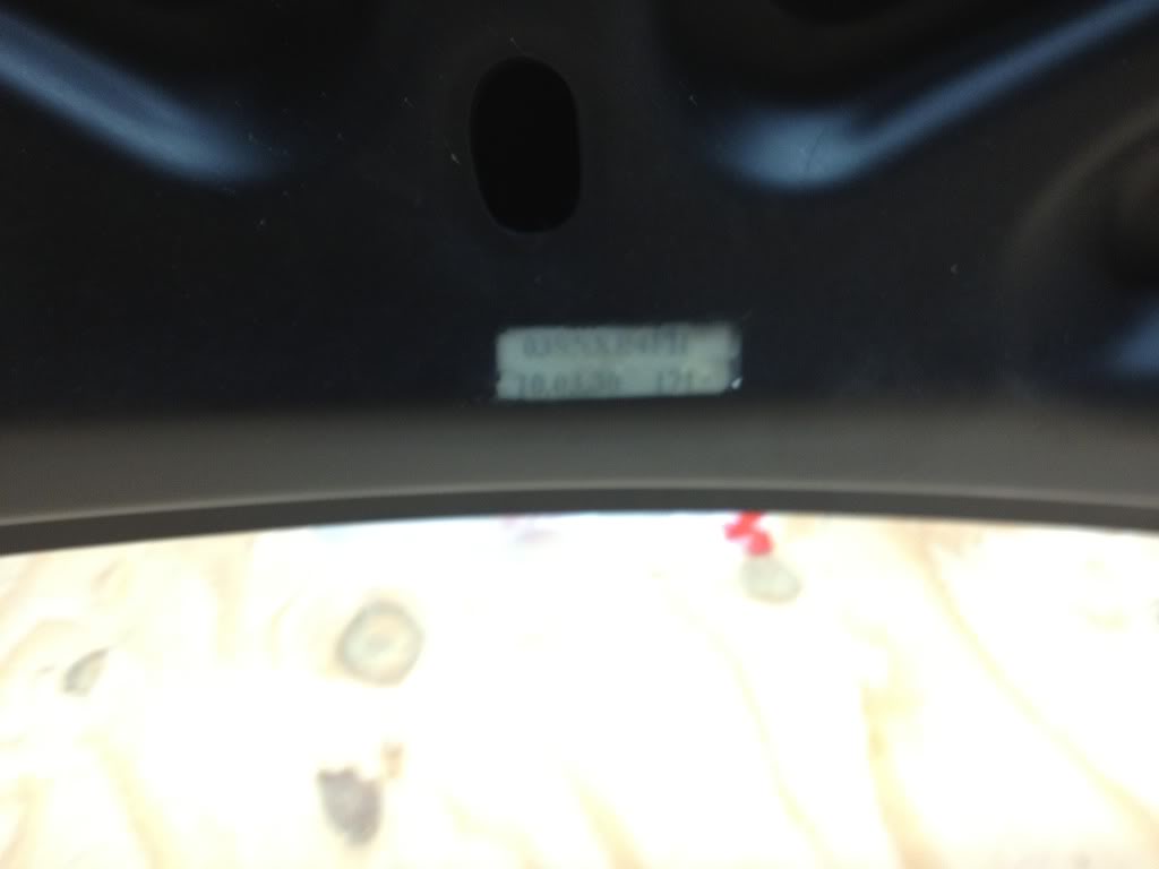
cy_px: 434
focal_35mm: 35
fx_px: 1172
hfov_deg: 52.6
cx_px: 580
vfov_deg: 40.7
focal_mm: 4.3
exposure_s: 1/20
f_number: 2.4
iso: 160
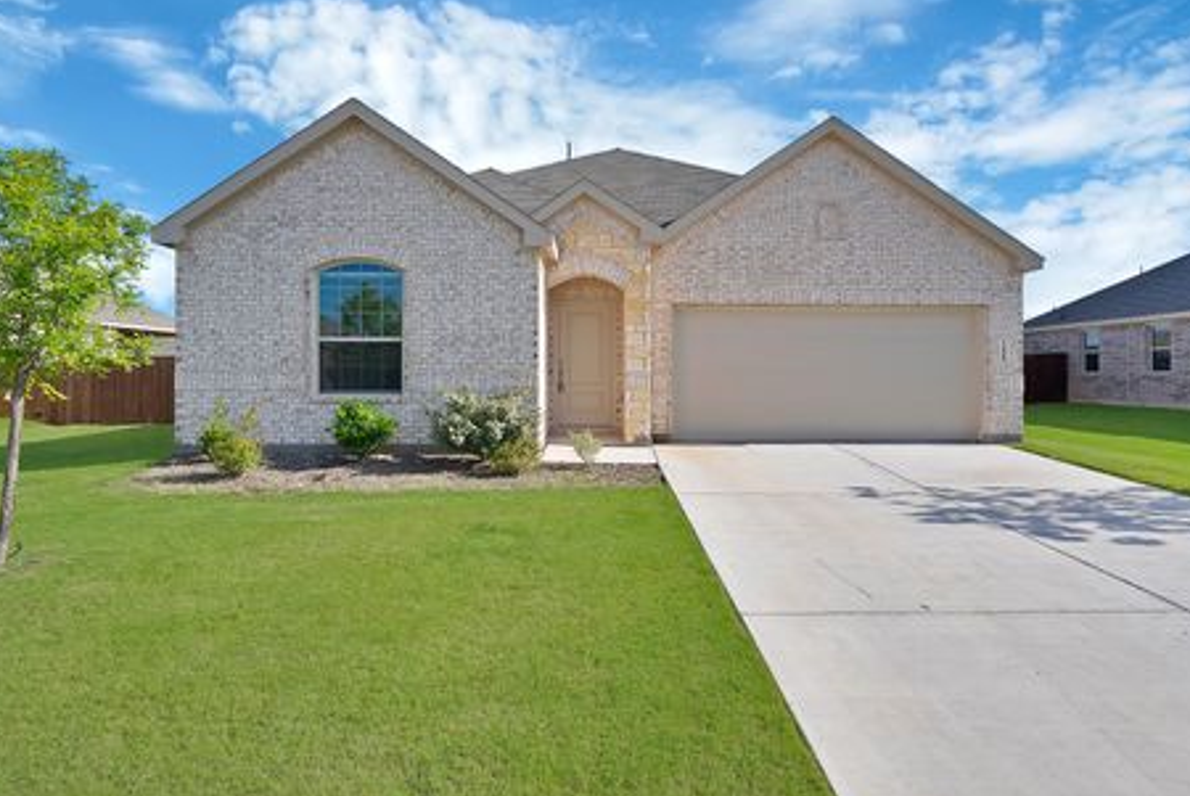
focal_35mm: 20
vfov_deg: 62.0
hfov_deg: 83.9
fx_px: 662
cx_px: 600
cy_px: 373
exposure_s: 1/320
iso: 640
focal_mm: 18
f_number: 9
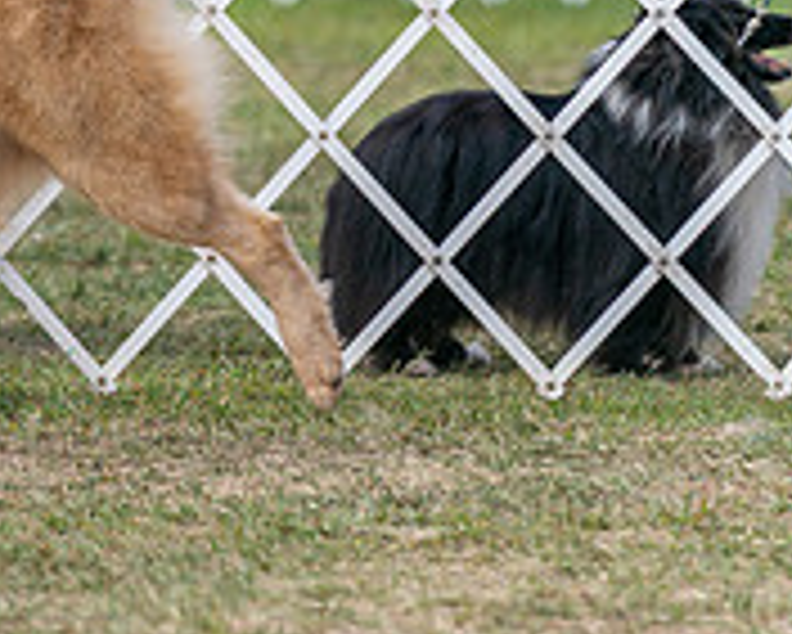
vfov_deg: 2.5
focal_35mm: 623
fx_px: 14611
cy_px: -346
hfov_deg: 3.1
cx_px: -322
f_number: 4
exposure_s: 1/2000
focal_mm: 173
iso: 400
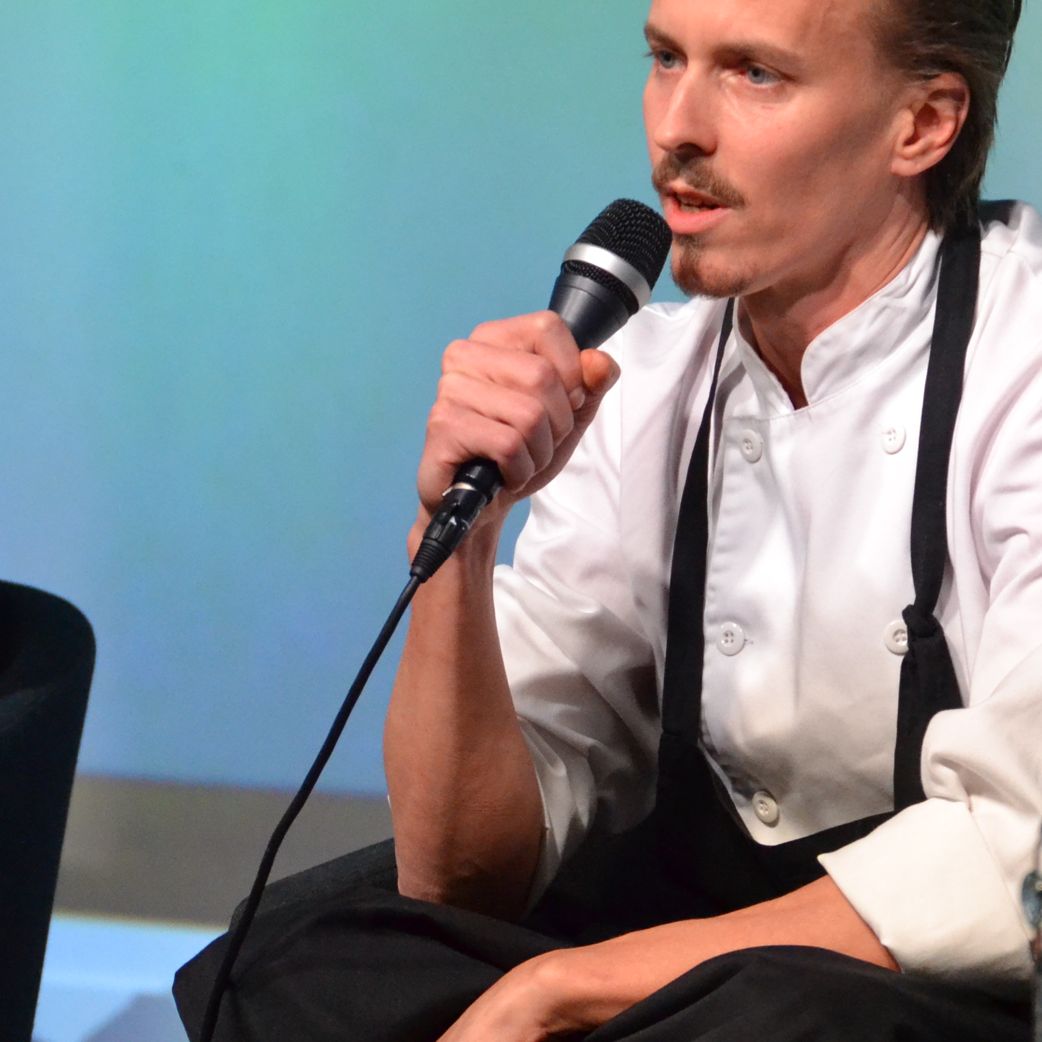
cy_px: 499
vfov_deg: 7.0
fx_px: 8514
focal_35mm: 250
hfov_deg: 7.0
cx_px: 235
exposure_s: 1/125
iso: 2500
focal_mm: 78
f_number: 4.5
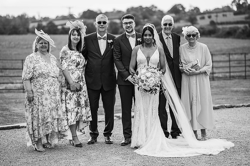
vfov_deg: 16.1
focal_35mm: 85
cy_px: 83
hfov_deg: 23.9
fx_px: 590
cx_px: 125
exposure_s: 1/800
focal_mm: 85
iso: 100
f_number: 2.2
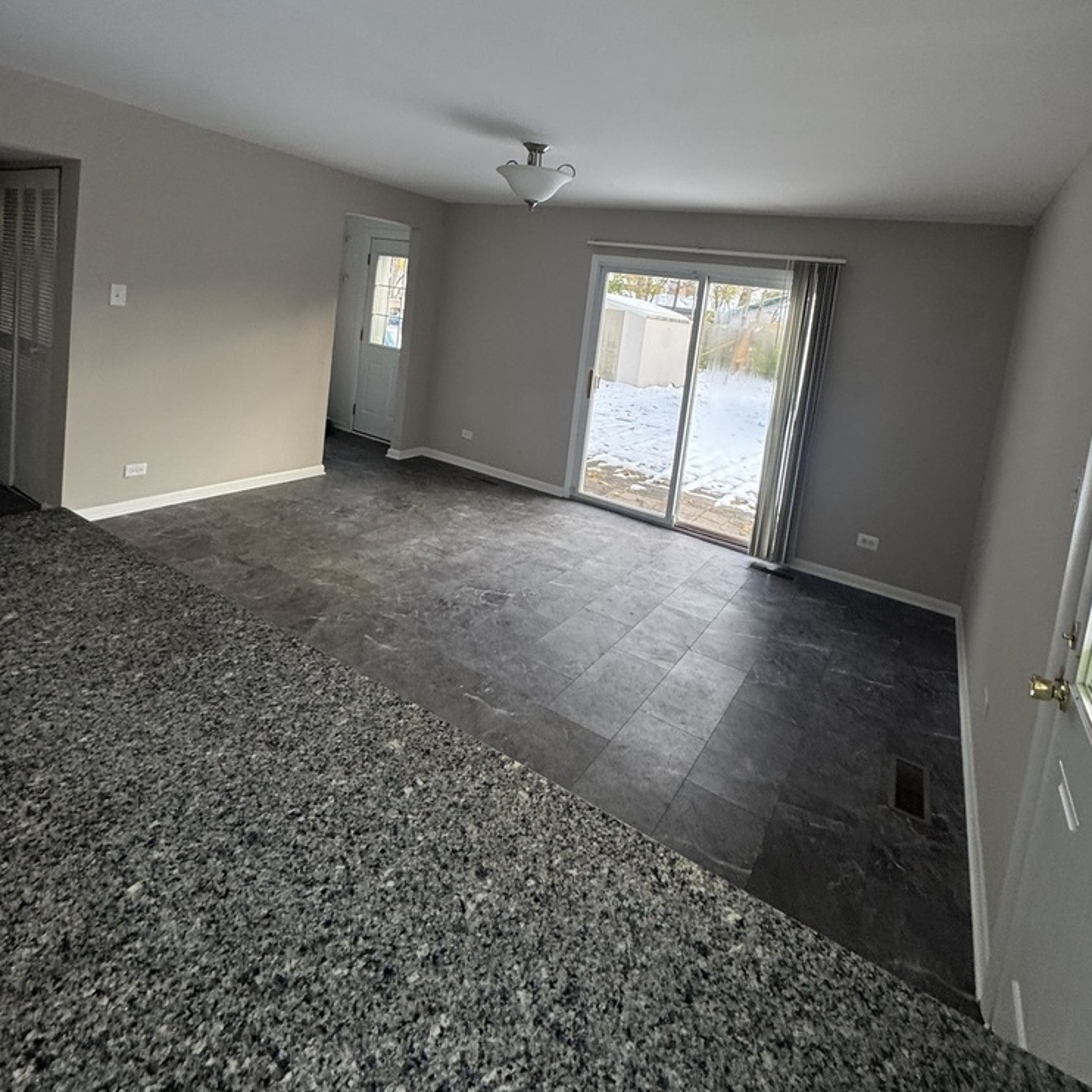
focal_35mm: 18
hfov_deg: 80.6
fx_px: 642
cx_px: 583
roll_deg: -7.7
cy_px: 362
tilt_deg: -5.2
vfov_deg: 78.1
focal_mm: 2.22
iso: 250
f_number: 2.2
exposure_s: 1/99
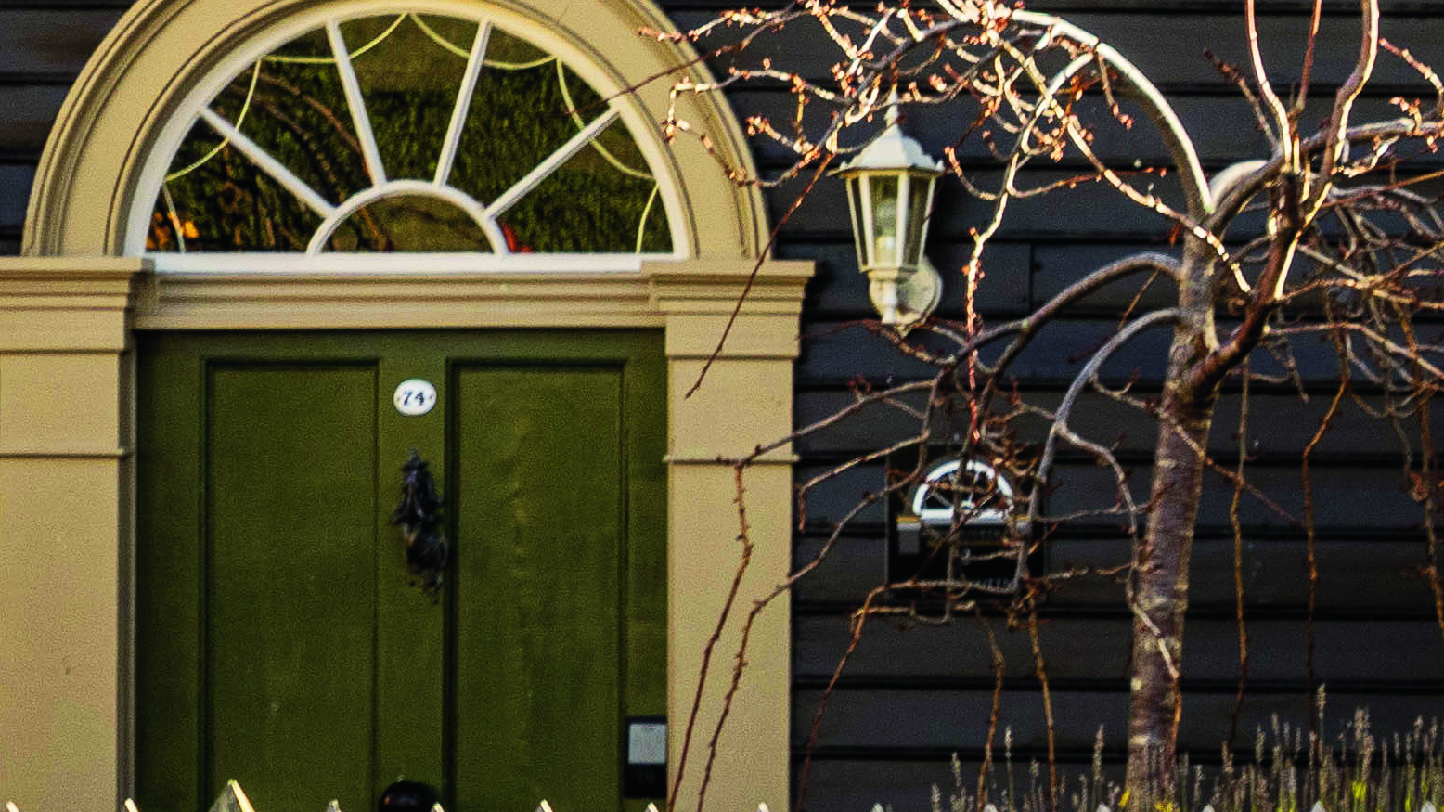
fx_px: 14702
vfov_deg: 3.2
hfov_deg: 5.5
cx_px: 3053
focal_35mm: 384
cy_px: 290
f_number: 7.1
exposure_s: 1/125
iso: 100
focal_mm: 66
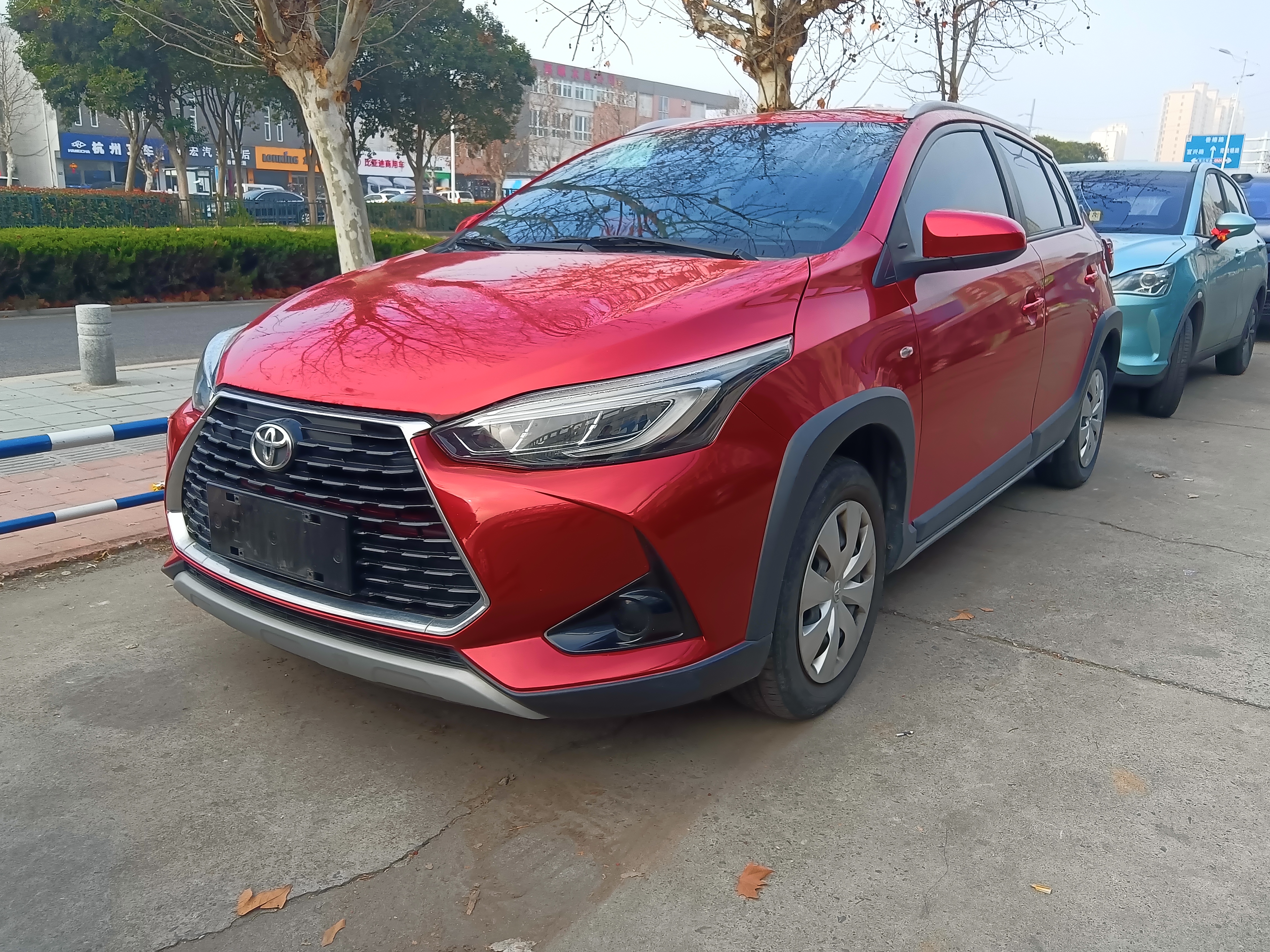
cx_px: 635
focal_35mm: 27
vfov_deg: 51.4
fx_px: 991
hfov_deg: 65.3
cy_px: 476
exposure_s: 1/900
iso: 242
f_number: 1.9
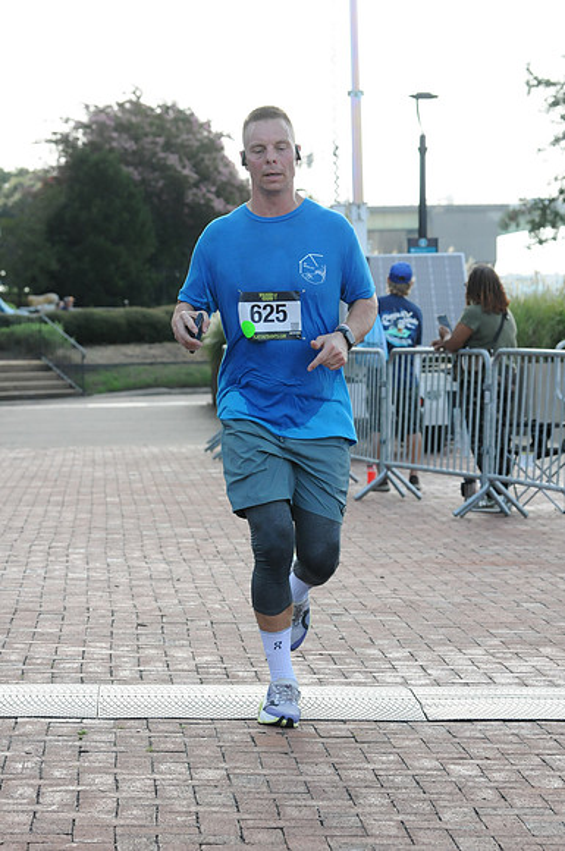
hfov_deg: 11.4
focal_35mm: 120
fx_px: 2833
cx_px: 282
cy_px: 426
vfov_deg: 17.1
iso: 800
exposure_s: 1/800
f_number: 5.6
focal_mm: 80
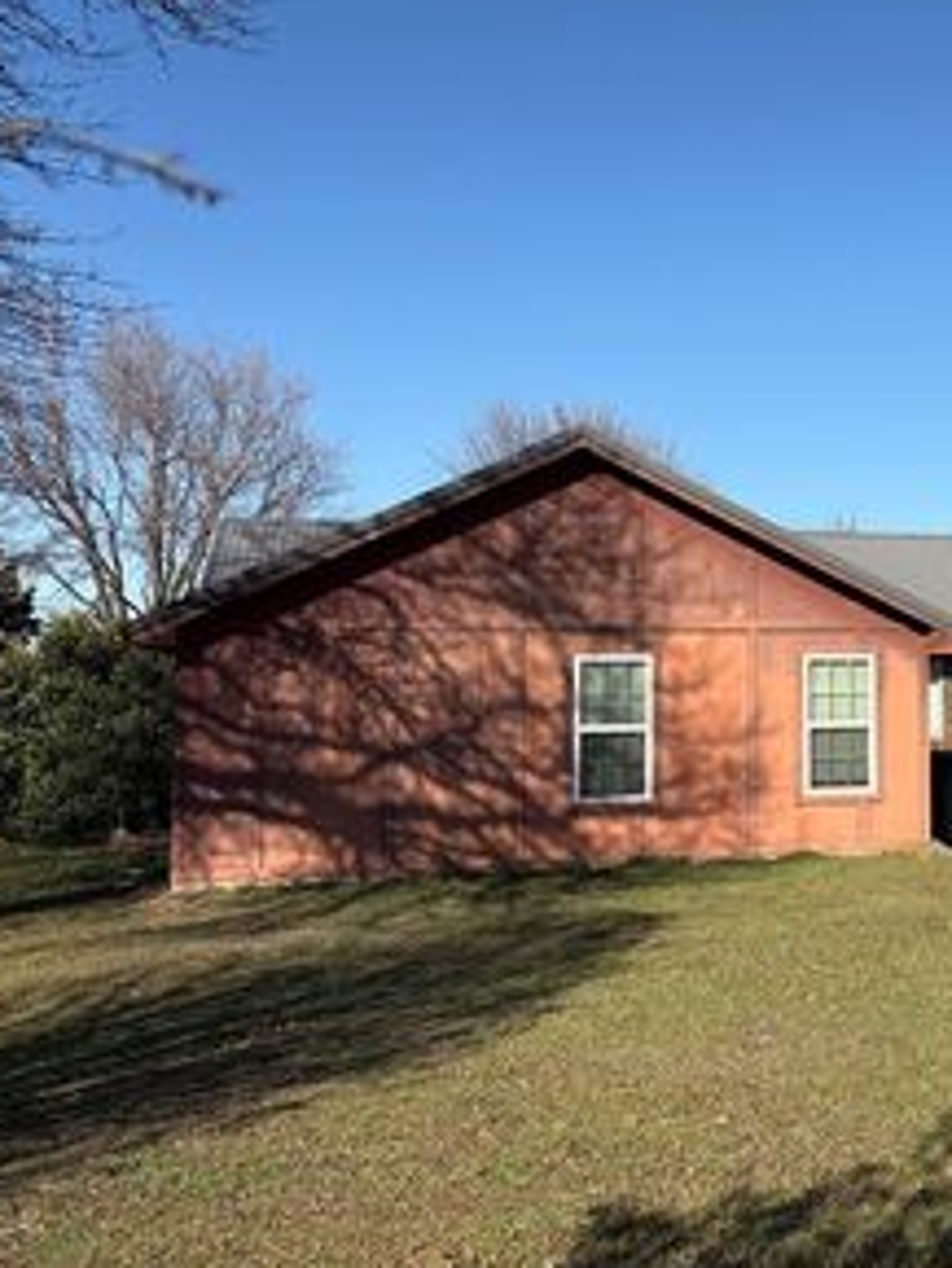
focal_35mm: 45
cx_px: 891
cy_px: 590
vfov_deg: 42.0
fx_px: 1649
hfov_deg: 30.5
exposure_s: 1/4065
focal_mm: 5.96
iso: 50
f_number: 1.6
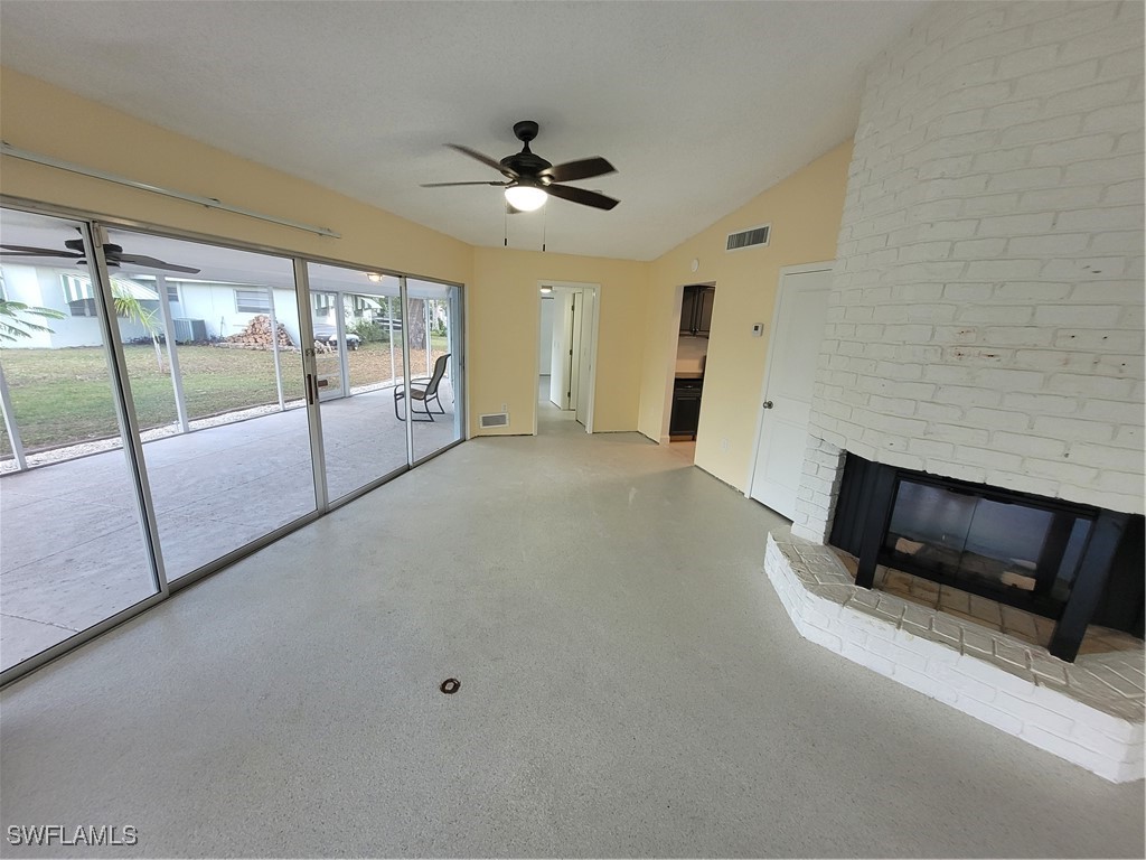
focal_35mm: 13
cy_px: 430
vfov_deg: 89.9
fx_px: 430
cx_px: 573
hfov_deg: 106.2
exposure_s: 1/60
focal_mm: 1.74
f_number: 2.2
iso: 125
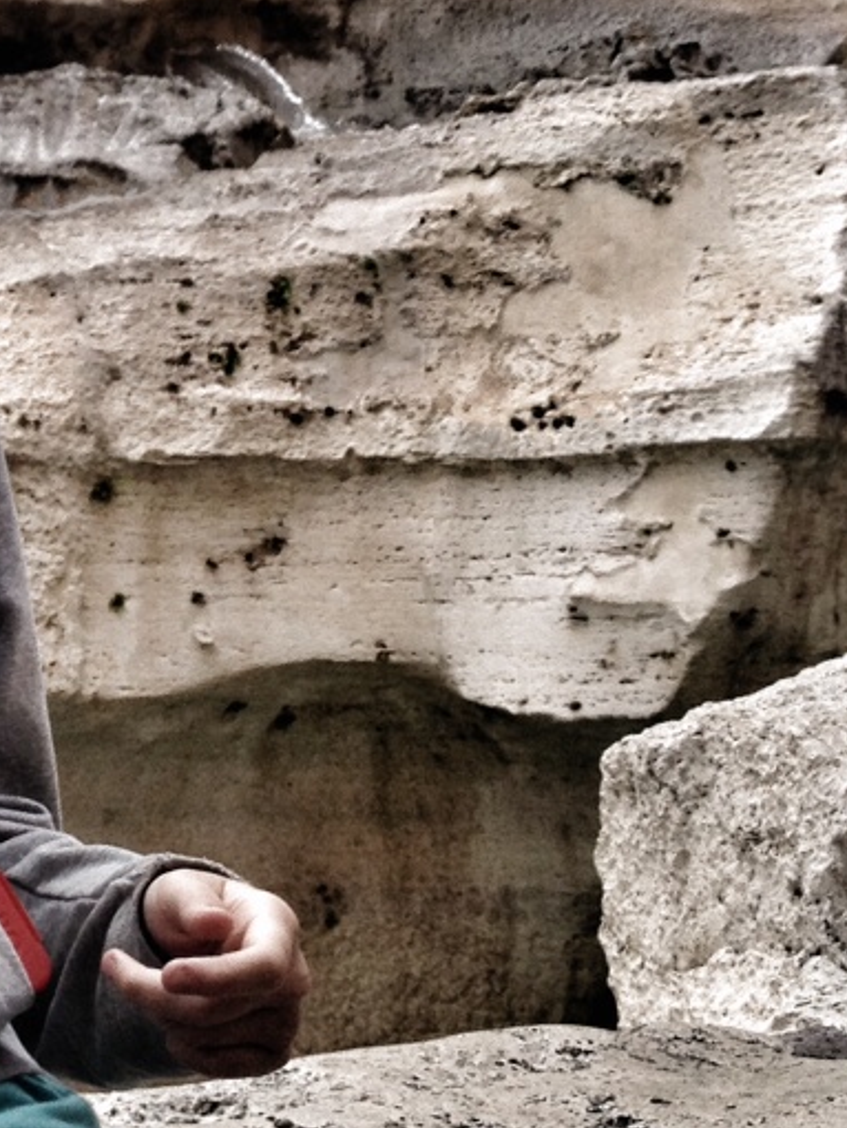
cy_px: 175
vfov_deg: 17.4
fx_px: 3651
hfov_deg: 12.9
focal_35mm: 112
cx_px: -210
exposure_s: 1/593
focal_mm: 4.28
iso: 64
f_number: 2.4
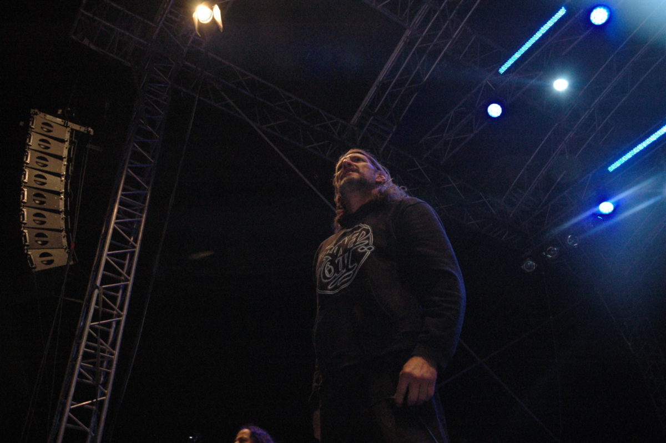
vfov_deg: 36.8
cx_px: 333
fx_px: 665
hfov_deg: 53.2
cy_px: 222
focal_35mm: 36
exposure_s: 1/60
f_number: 4
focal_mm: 24
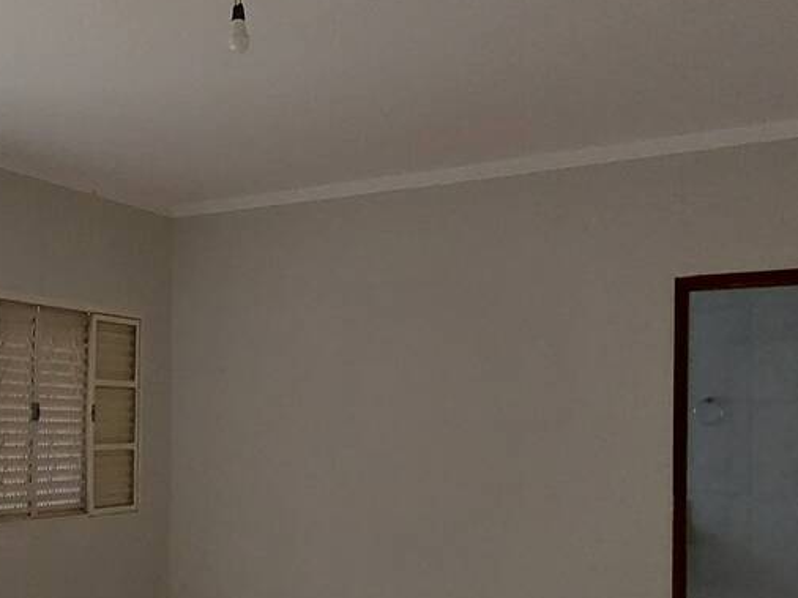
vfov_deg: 37.9
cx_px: 279
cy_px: 426
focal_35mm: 37
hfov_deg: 49.5
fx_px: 853
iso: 400
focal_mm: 1.74
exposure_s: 1/40
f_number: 2.2
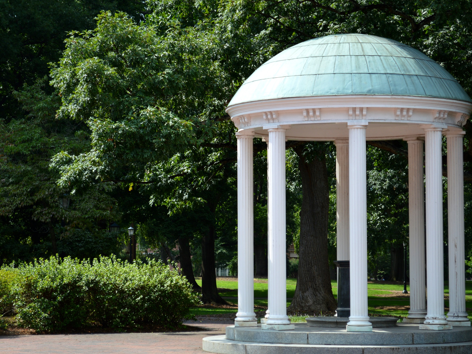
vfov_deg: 13.7
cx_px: 227
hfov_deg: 18.3
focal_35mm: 108
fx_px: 1468
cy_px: 182
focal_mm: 55
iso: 100
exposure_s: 1/250
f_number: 5.6
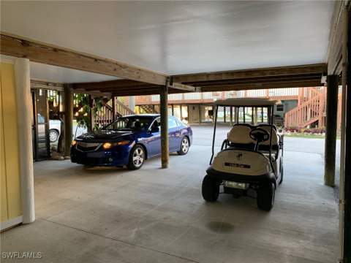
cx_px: 176
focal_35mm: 26
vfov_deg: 53.1
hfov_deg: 67.3
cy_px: 132
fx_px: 264
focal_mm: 4.25
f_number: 1.8
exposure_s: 1/81
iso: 100
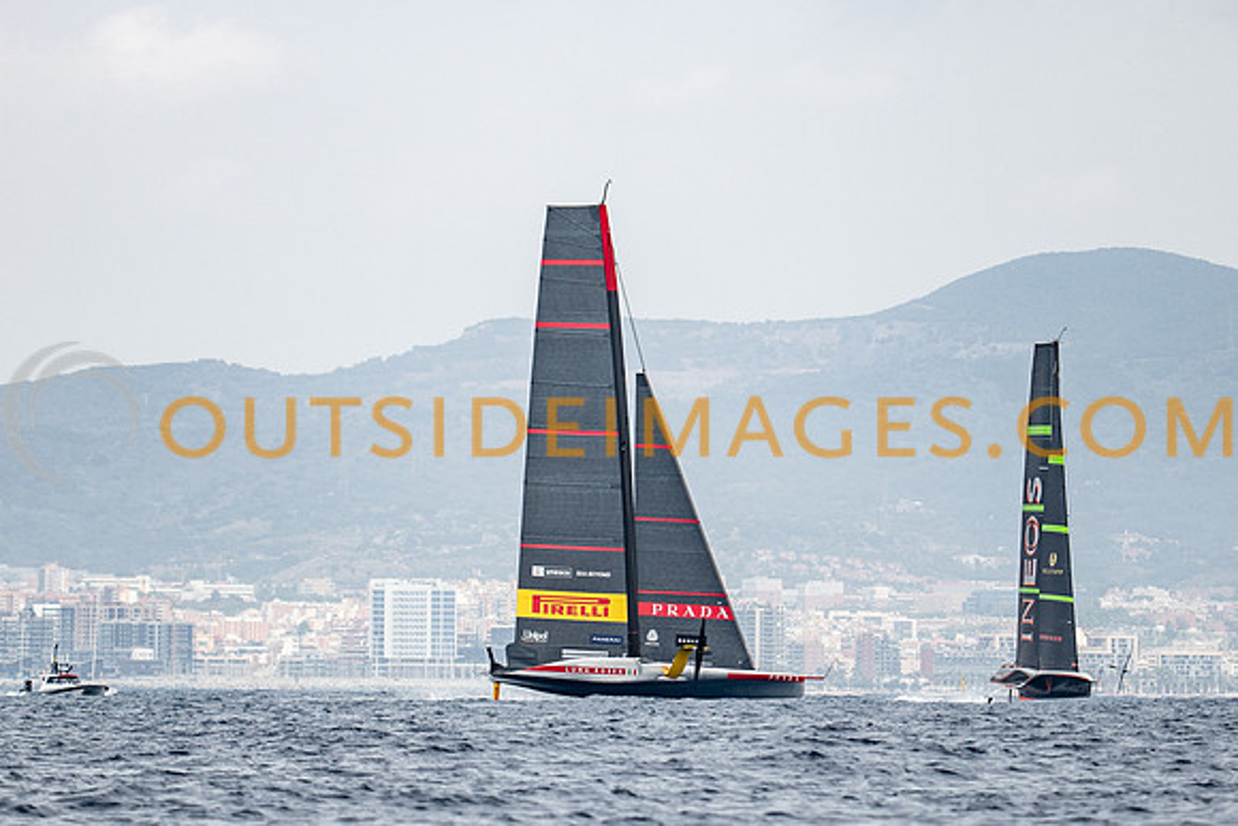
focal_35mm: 381
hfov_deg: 5.4
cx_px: 620
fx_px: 13101
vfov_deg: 3.6
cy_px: 461
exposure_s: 1/2500
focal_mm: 200
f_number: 2.8
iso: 100
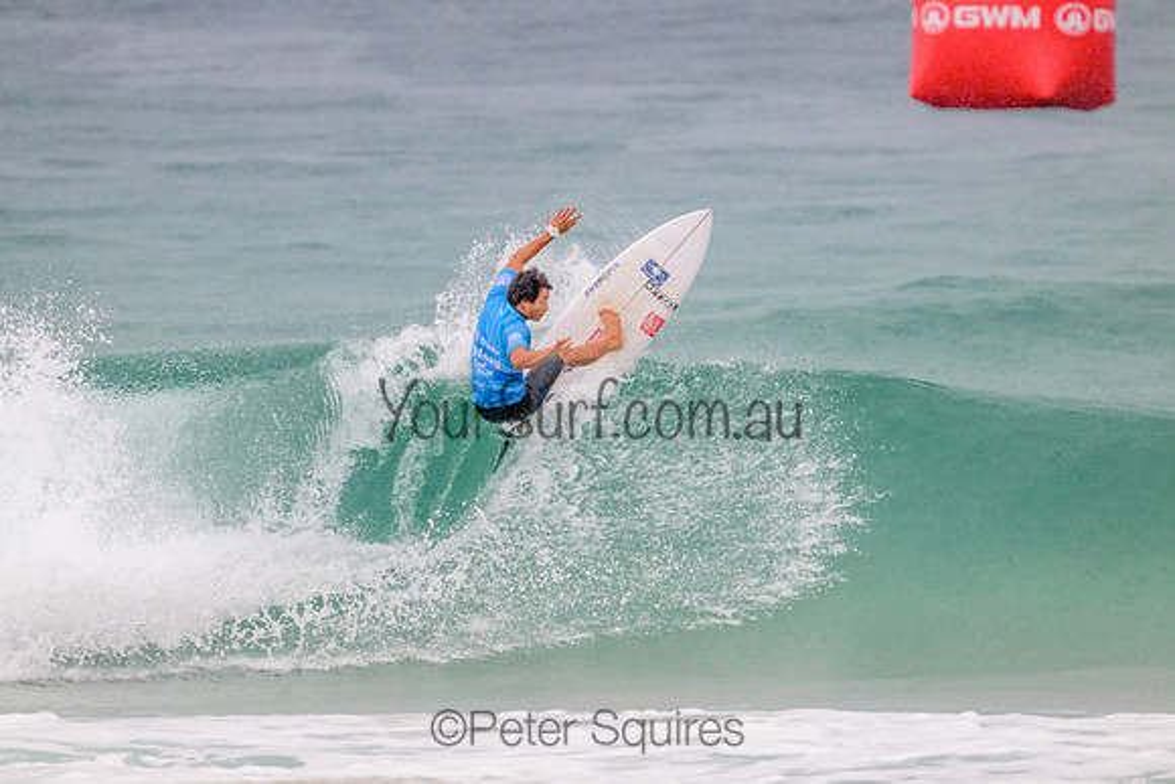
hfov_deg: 2.6
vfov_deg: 1.7
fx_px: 26116
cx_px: 588
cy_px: 392
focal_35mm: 800
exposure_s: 1/2000
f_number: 11
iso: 5000
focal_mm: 800
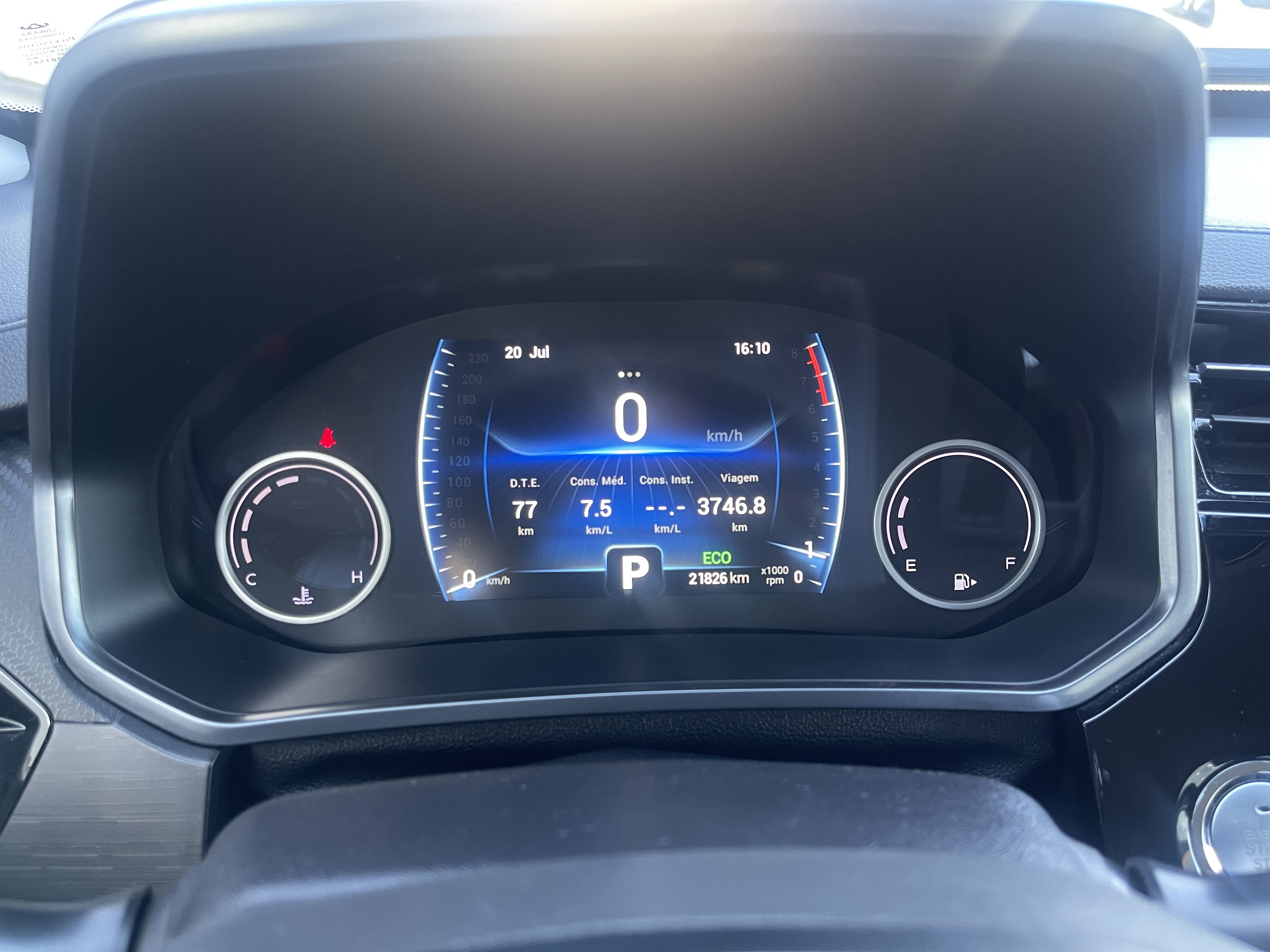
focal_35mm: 25
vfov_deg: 54.9
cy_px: 476
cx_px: 635
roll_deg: +1.1
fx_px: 917
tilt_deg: -24.8
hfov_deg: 69.4
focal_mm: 5.1
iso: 160
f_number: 1.6
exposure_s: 1/60
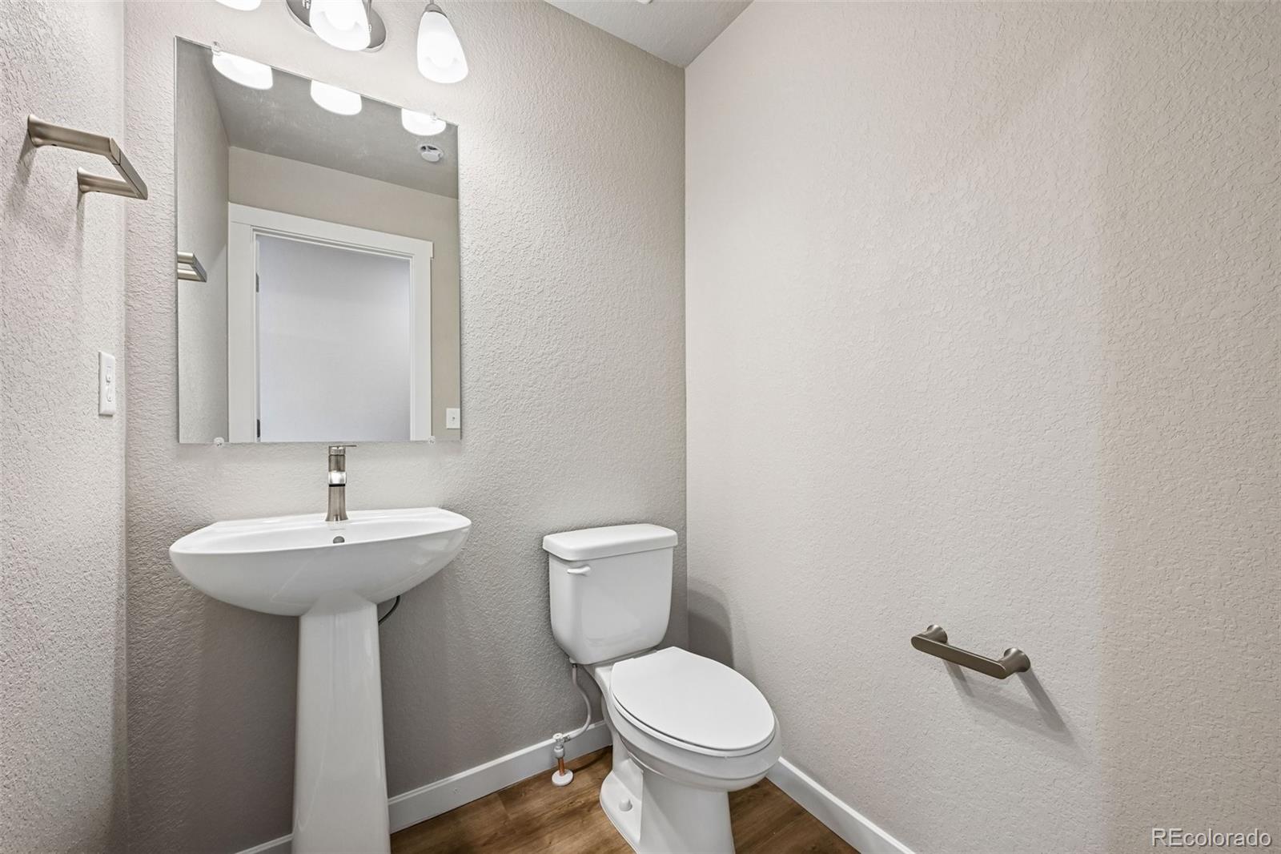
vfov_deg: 81.2
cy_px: 427
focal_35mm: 14
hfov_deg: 104.3
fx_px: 498
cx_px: 640
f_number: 11
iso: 400
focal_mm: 14
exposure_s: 1/3.33
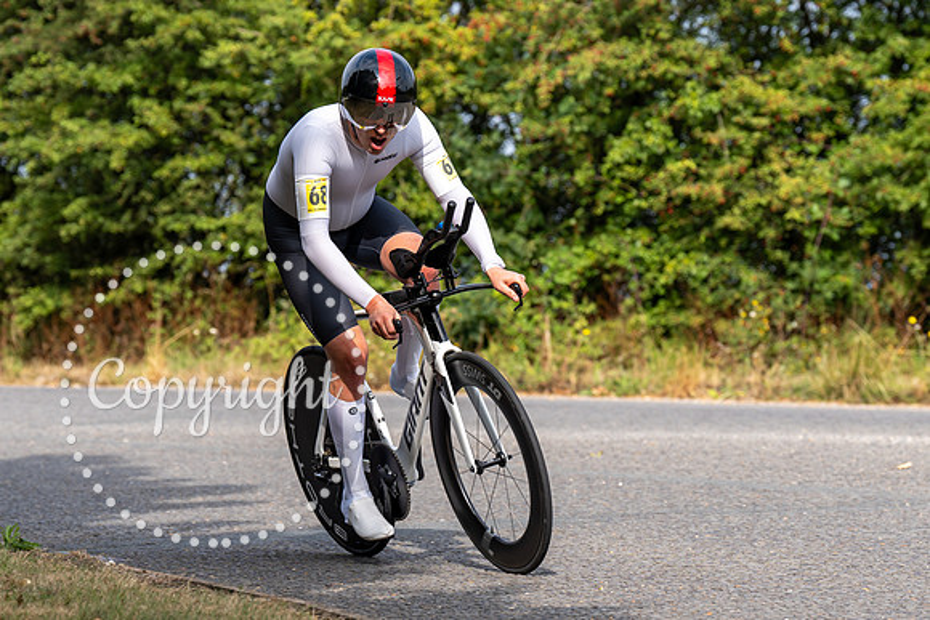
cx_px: 407
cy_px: 243
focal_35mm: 162
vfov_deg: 8.5
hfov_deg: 12.7
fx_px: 4186
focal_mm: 113
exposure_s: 1/1000
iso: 125
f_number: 4
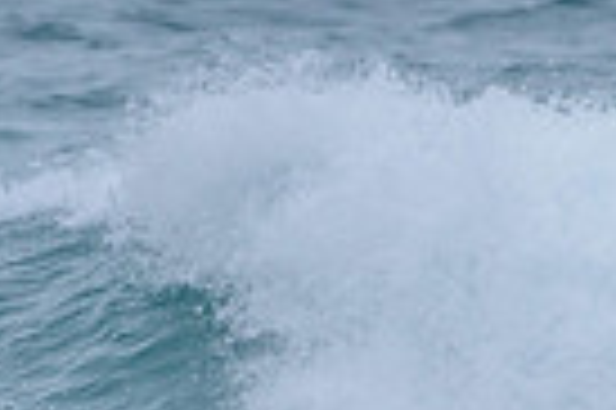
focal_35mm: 2595
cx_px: 970
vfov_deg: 0.5
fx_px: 44350
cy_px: 520
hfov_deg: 0.8
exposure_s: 1/2000
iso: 1250
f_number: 5.6
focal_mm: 500
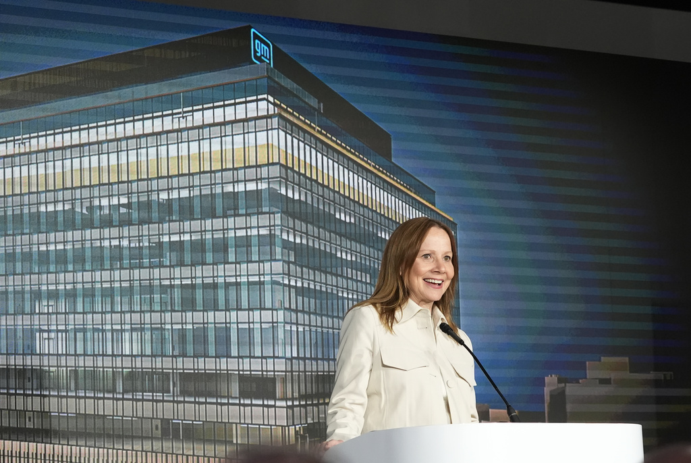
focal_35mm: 112
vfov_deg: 12.3
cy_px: 232
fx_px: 2152
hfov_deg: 18.2
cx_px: 346
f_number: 5.6
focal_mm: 75
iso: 4000
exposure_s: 1/800
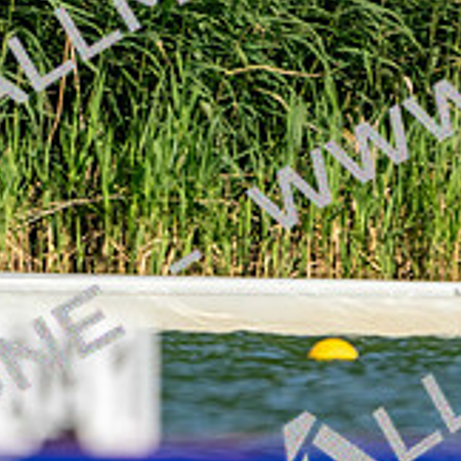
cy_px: 277
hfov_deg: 0.6
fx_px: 41193
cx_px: 40
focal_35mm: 2734
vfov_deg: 0.6
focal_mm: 600
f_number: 8
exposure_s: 1/2000
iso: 800
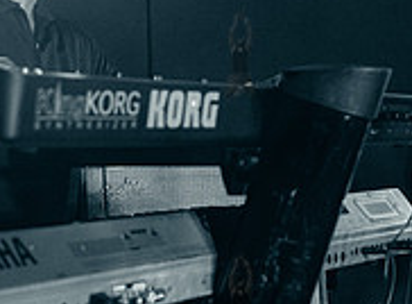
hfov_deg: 19.9
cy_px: 52
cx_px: 168
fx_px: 1171
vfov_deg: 14.7
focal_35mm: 99
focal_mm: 29
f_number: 2.8
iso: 3200
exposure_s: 1/320
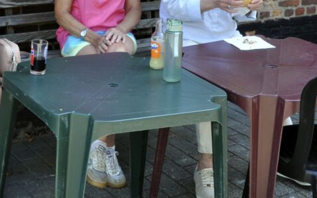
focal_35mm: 85
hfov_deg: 24.2
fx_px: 735
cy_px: -1
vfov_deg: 15.1
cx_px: 101
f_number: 8
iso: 200
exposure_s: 1/60
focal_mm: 26
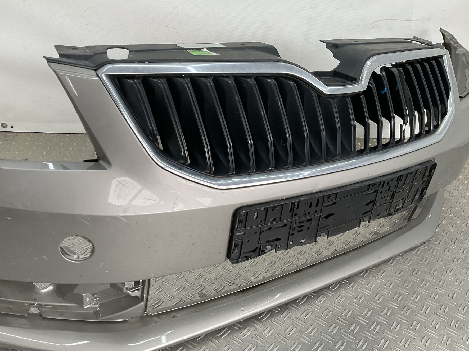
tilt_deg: -28.2
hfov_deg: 55.3
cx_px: 239
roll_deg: -1.7
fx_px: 447
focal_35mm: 33
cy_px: 166
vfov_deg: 42.9
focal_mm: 3
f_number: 1.8
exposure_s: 1/123
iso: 16
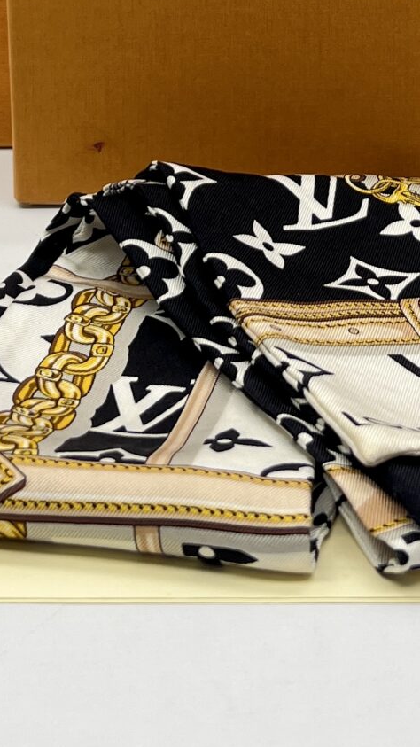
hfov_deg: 14.0
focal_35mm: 86
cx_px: 292
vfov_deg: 23.7
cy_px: 6
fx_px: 1703
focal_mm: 5.7
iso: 32
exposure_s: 1/125
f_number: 1.5
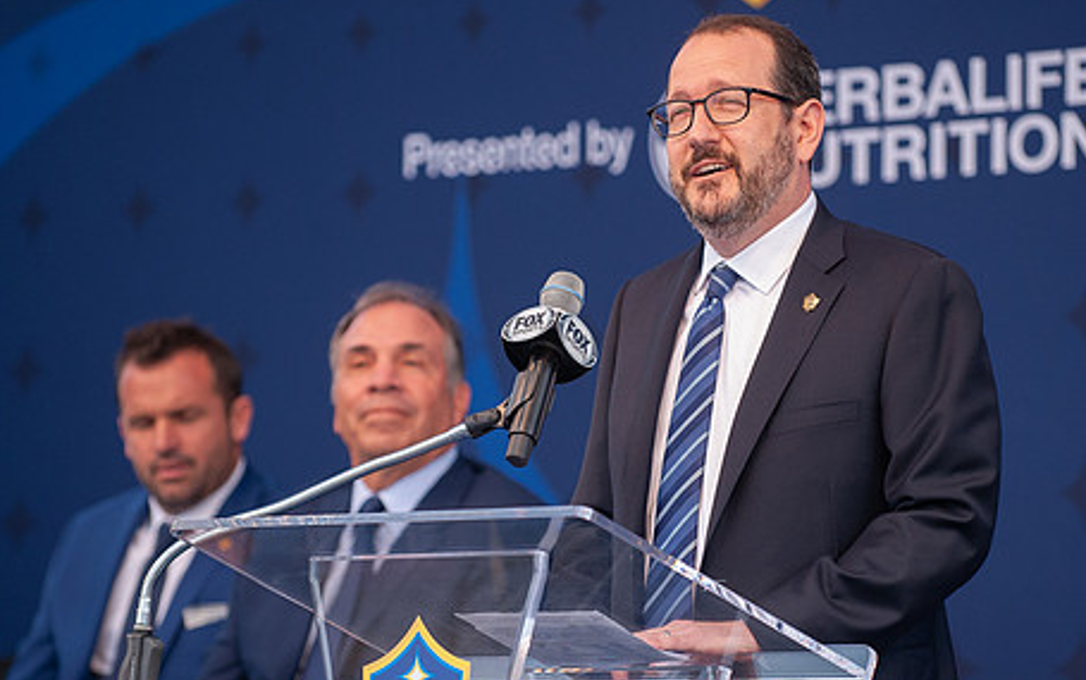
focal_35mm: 238
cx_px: 683
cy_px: 415
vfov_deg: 5.5
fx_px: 7048
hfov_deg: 8.8
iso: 800
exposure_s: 1/1250
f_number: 2.8
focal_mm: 155
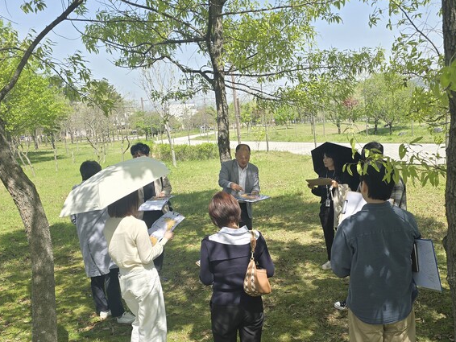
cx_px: 286
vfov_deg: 36.6
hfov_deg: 47.4
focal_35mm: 39
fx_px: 514
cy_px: 220
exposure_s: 1/425
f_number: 1.7
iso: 12
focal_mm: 6.3
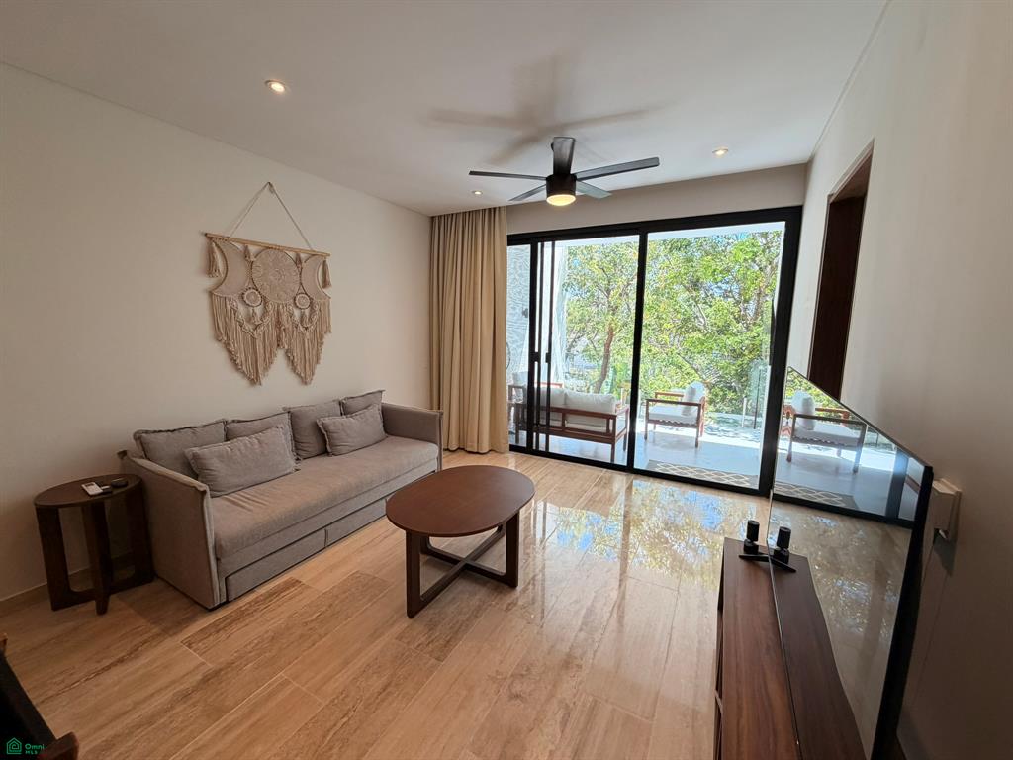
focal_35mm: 14
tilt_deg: -8.3
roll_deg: -0.6
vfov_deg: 85.7
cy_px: 380
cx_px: 506
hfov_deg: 102.1
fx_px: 410
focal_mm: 2.22
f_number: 2.2
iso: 80
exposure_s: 1/120
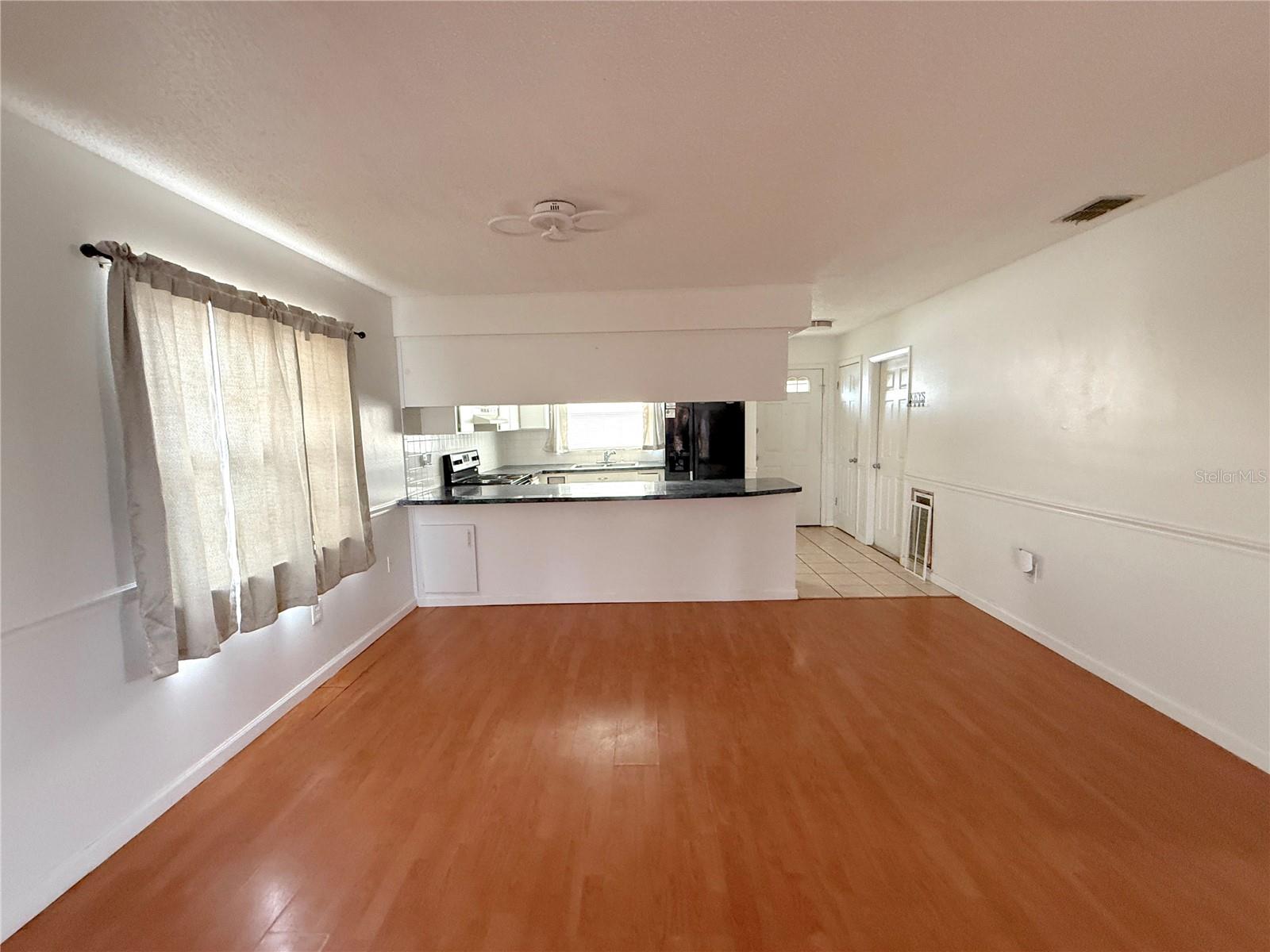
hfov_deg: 102.1
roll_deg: +1.8
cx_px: 635
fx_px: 514
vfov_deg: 85.7
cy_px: 476
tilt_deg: -5.5
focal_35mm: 14
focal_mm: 2.22
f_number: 2.2
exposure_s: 1/60
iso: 400
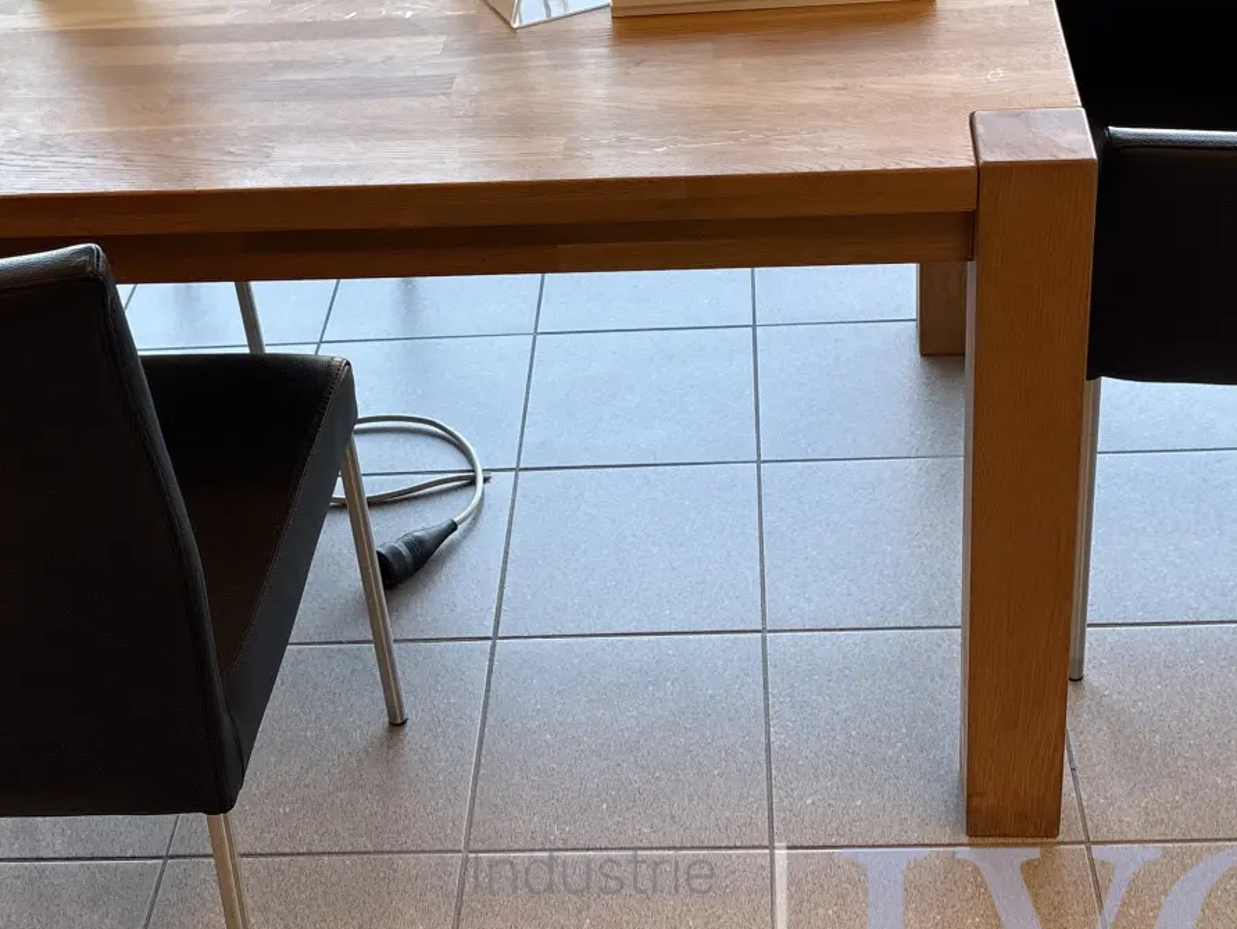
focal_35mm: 56
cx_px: 554
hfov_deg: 34.3
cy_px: 250
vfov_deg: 25.8
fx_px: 2002
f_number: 1.6
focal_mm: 5.96
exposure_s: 1/142
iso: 40
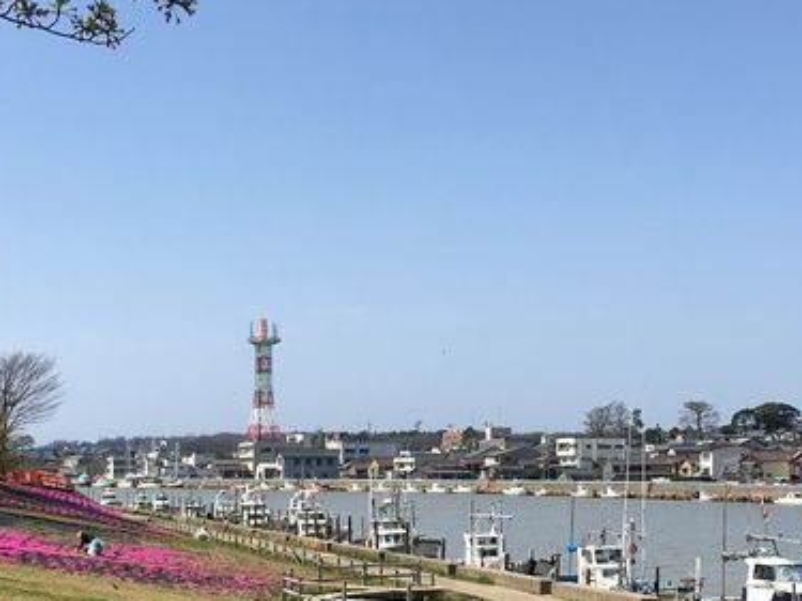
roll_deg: +0.4
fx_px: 1459
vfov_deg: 23.1
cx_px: 472
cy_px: 444
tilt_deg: +1.2
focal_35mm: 63
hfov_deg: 30.7
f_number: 2.2
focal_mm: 4.15
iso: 25
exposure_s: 1/1672
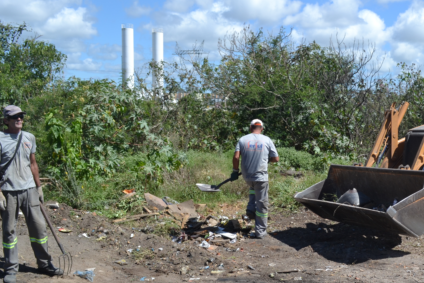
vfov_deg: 27.3
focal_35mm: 49
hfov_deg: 39.0
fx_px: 577
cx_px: 328
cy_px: 197
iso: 100
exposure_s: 1/250
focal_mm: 20
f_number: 8
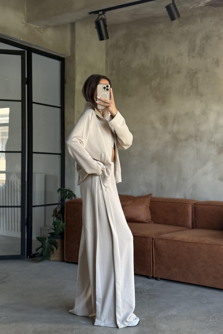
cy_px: 167
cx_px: 107
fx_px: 465
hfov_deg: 27.0
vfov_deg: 39.6
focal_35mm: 50
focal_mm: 6.76
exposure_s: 1/88
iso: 200
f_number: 1.78
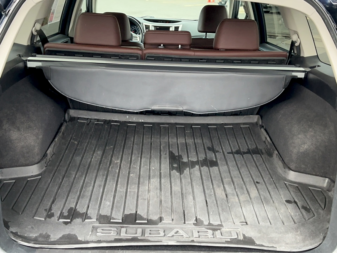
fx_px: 302
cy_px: 126
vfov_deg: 45.4
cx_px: 168
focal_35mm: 31
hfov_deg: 58.4
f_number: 1.8
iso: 64
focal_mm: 3
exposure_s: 1/120
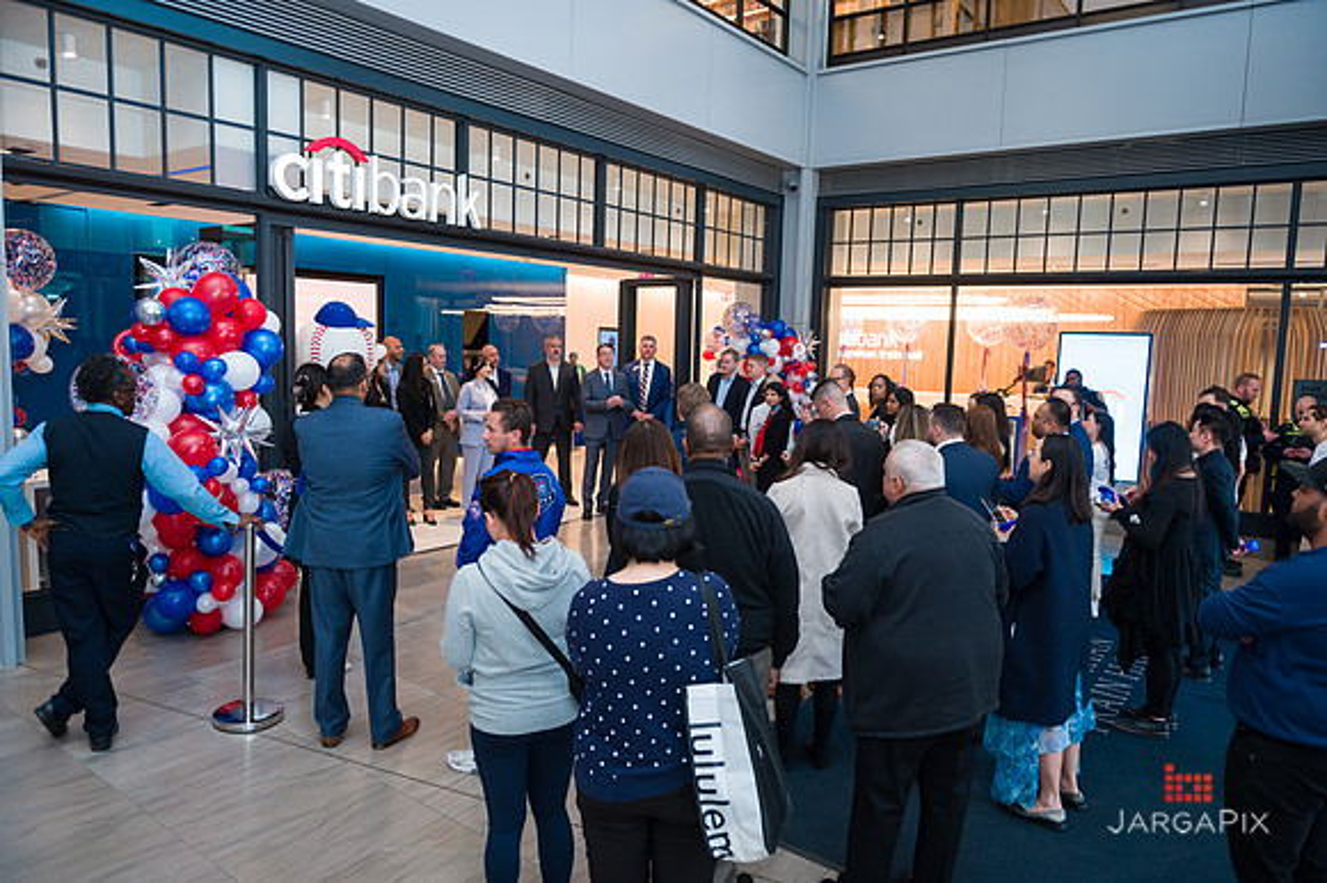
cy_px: 442
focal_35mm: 24
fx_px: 884
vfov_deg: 53.1
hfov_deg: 73.8
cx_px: 664
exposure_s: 1/200
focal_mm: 24
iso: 800
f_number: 4
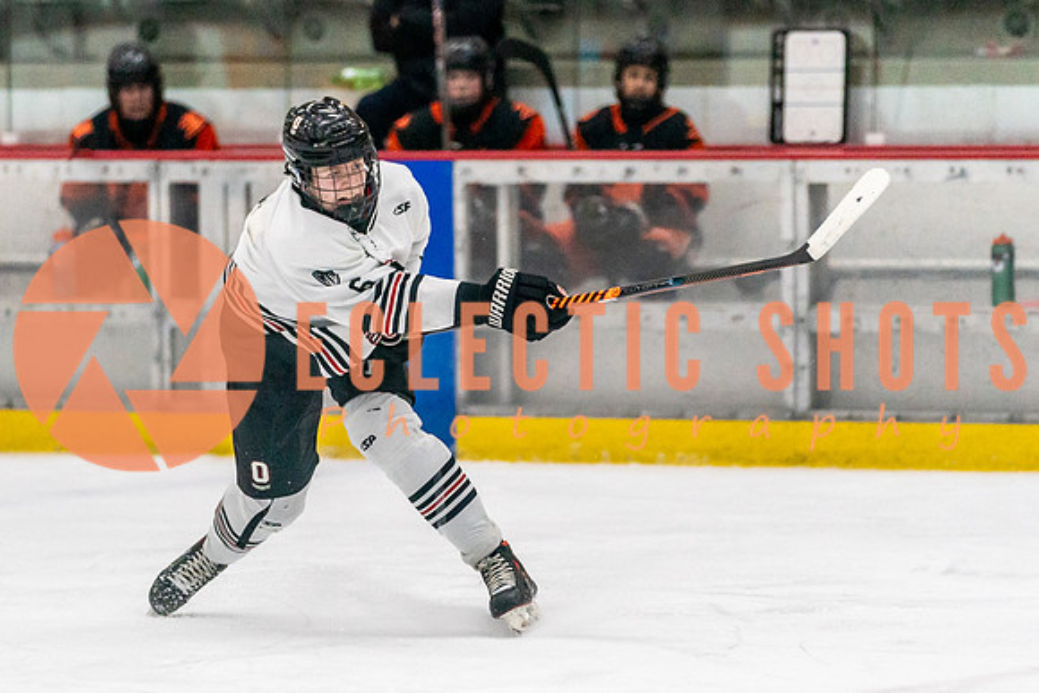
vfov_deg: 4.1
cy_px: 451
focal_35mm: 332
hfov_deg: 6.2
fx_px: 9580
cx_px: 396
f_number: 2.8
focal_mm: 174
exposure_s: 1/1250
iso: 3200
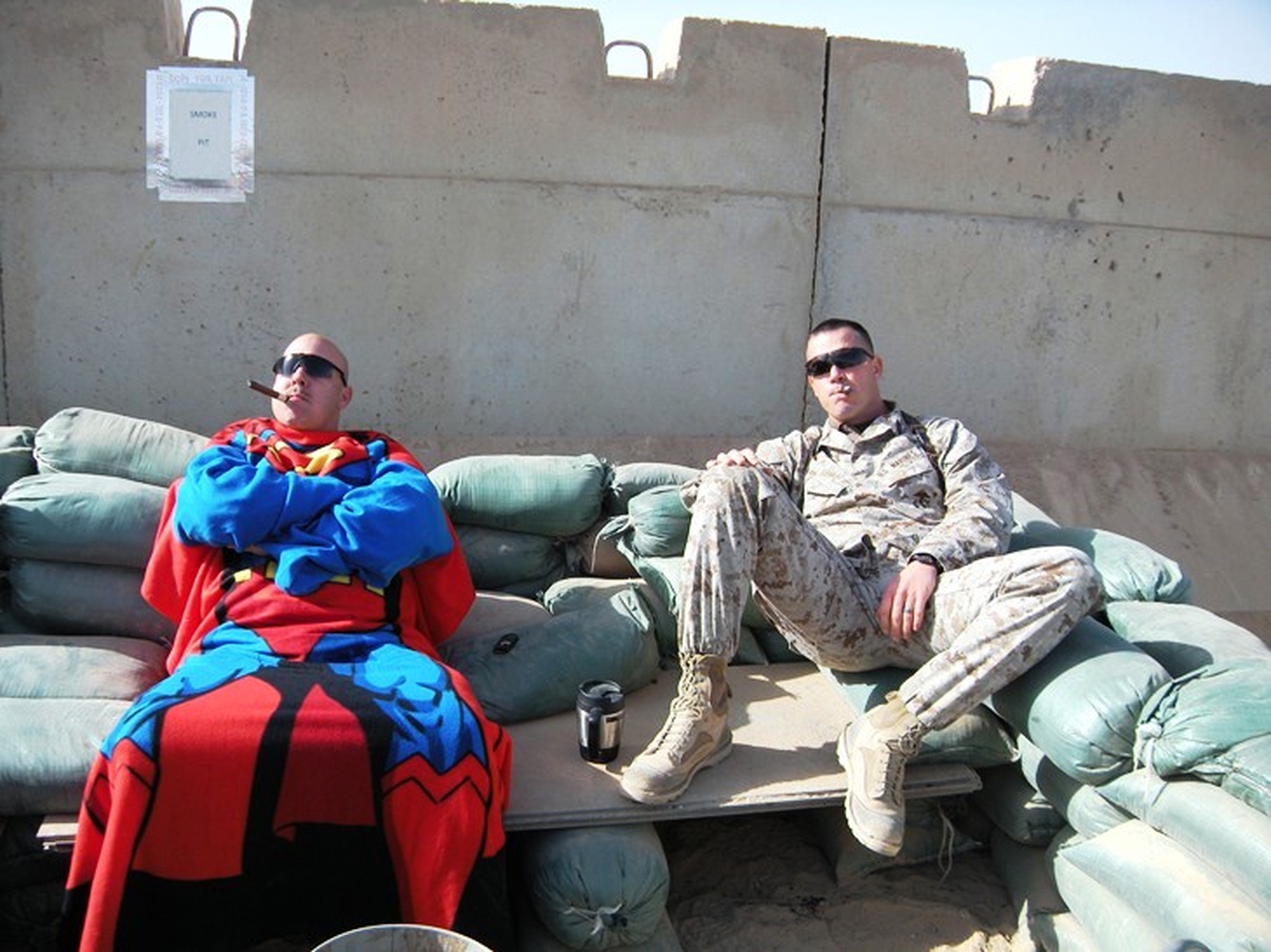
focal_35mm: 35
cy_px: 476
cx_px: 636
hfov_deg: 52.6
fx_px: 1285
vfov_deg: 40.7
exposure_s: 1/388
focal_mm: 5.9
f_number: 3.8
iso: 64
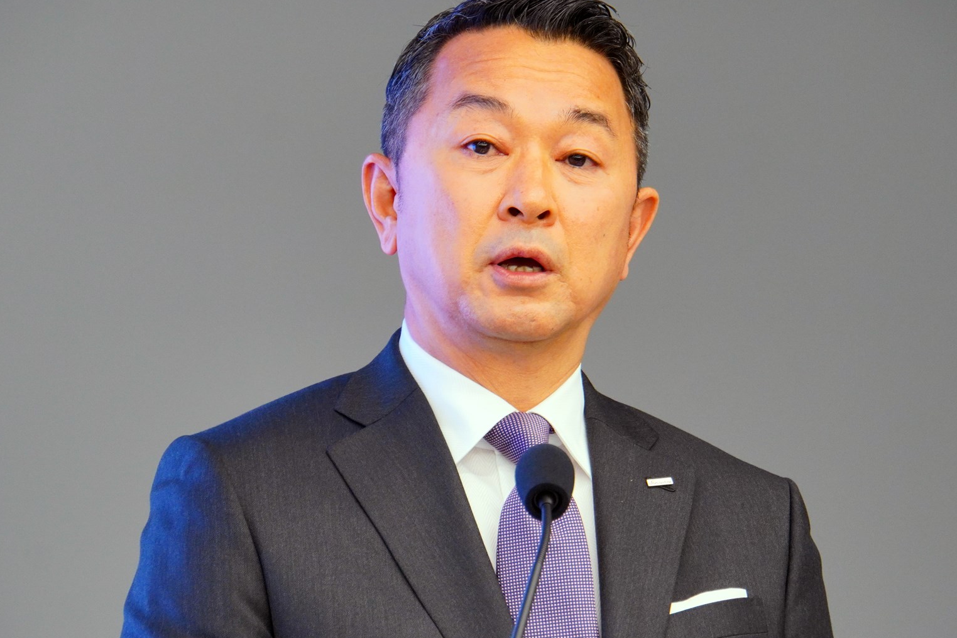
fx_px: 7592
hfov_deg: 7.2
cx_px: 487
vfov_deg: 4.8
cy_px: 375
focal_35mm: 286
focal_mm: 151
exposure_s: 1/100
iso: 800
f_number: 6.3
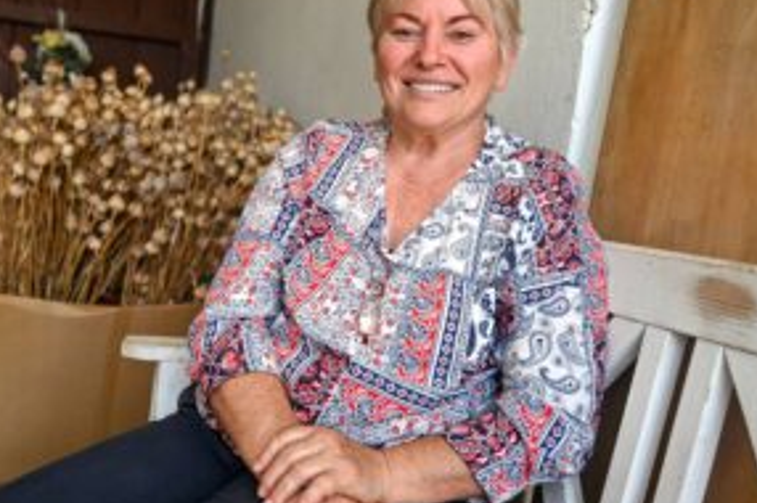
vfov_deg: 31.3
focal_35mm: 43
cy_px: 233
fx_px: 897
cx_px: 339
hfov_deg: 45.7
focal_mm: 30.5
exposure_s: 1/500
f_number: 4
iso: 400
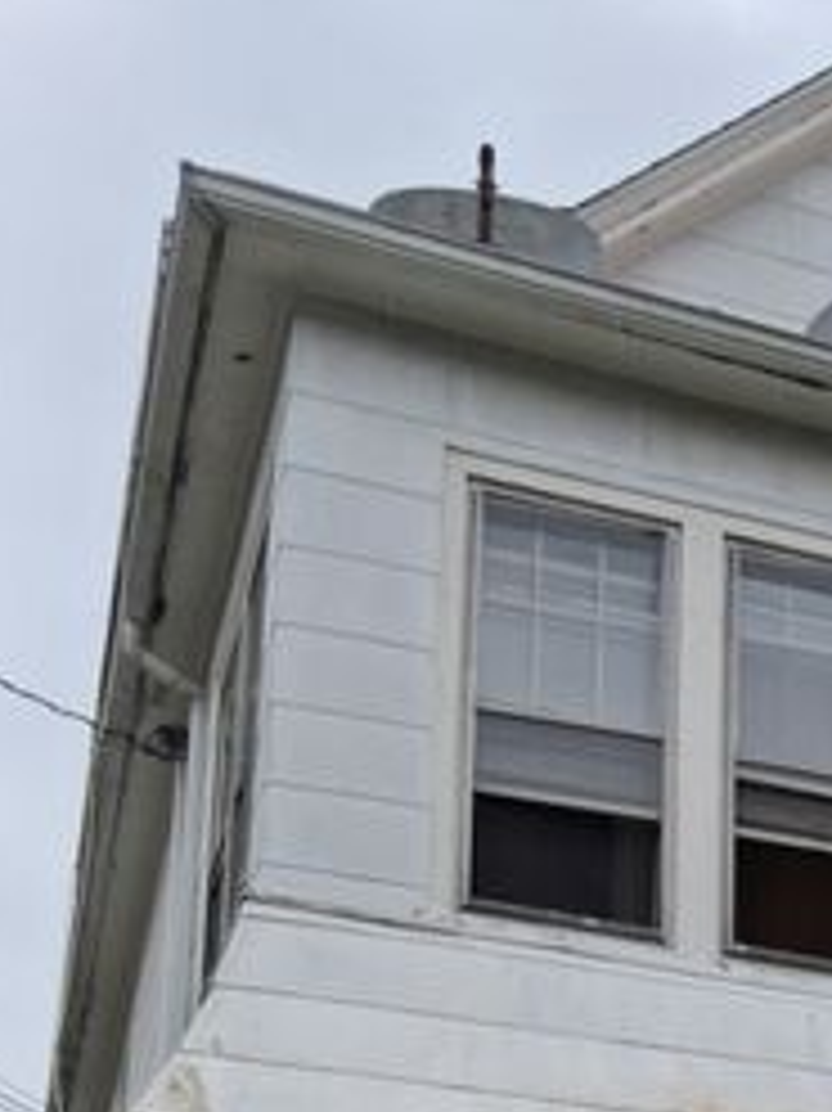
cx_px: 1025
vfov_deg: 23.4
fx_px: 2341
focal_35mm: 73
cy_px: 1470
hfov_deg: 18.9
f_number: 1.8
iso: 25
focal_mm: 4
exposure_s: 1/162
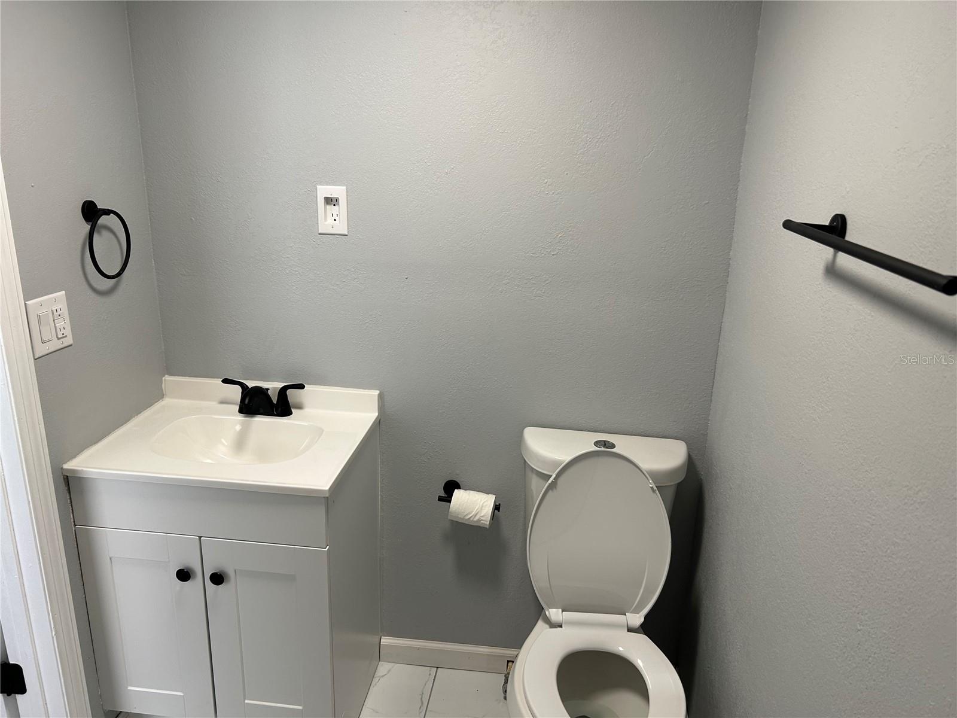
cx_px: 478
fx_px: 719
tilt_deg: -17.3
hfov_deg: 67.3
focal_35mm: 26
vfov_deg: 53.1
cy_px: 359
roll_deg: -1.7
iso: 100
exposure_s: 1/120
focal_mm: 5.7
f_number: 1.5
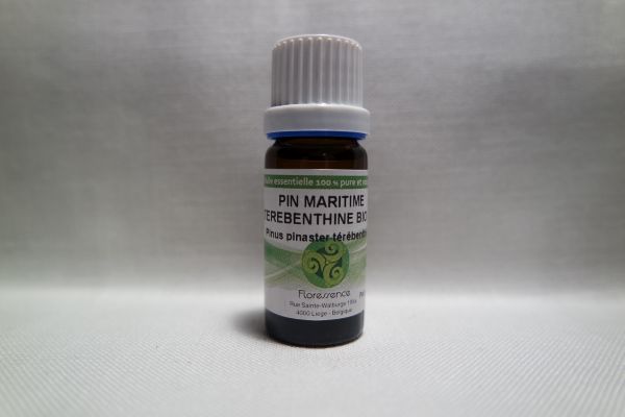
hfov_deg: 73.7
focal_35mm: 24
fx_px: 417
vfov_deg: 53.1
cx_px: 312
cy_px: 208
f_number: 3.5
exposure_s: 1/40
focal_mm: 16
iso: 200
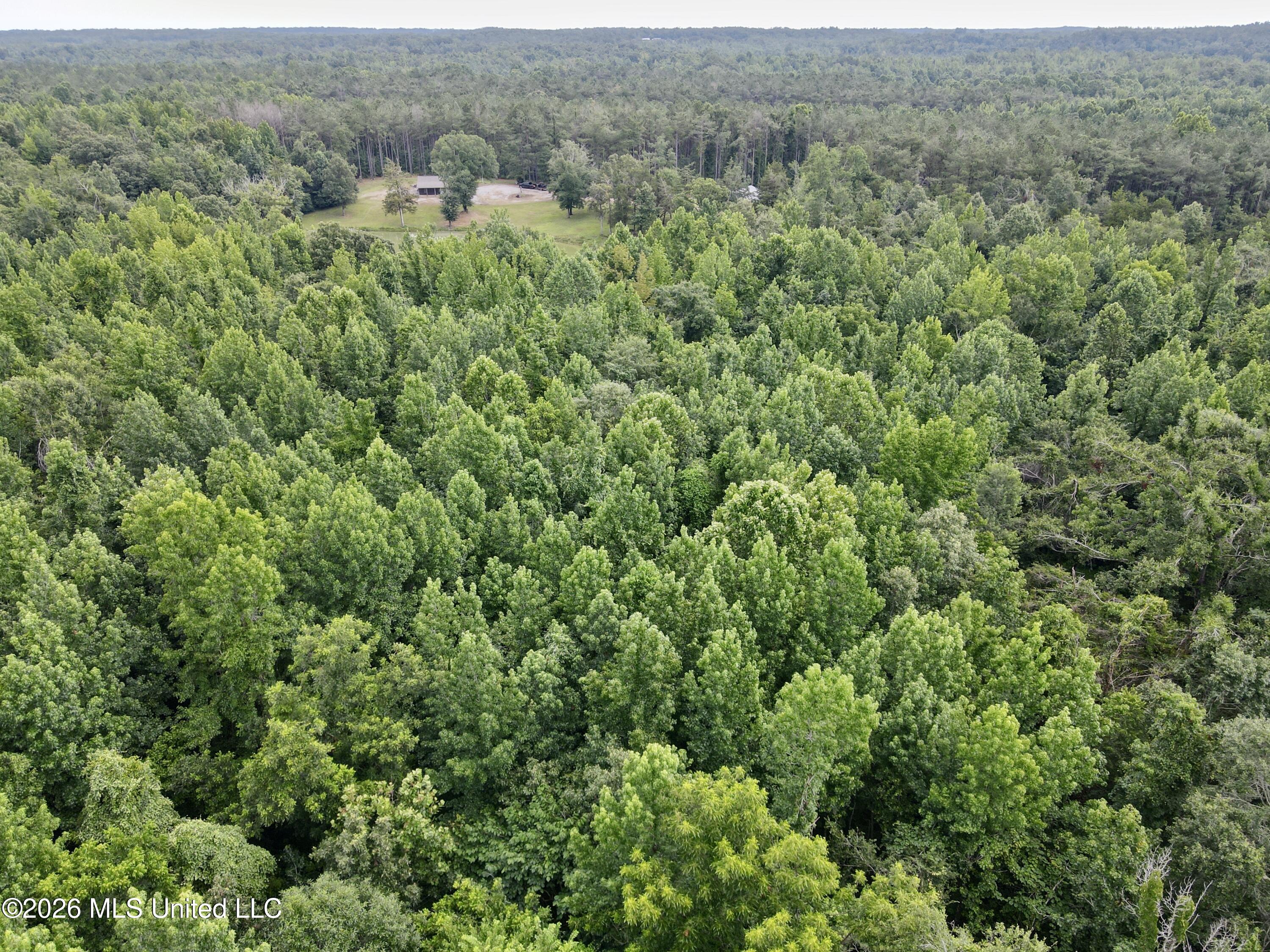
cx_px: 635
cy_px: 476
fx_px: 881
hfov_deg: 71.6
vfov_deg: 56.8
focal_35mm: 24
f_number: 2.8
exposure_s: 1/60
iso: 100
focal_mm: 4.5
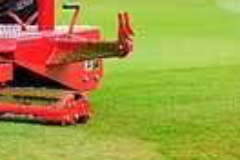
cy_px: -134
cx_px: -125
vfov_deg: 2.2
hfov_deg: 3.2
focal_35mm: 637
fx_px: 4246
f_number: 4
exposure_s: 1/1000
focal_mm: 145
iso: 1000
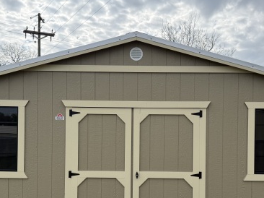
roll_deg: -0.6
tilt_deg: +0.2
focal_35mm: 42
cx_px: 136
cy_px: 139
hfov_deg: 44.8
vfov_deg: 33.8
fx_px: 320
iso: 100
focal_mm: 6.76
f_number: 1.78
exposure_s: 1/5319
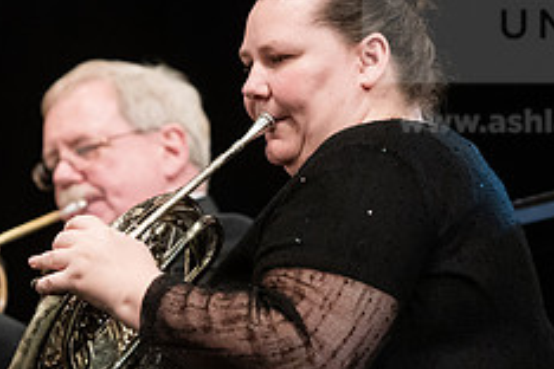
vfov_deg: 3.8
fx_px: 5540
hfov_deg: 5.7
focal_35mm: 360
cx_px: 291
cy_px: 171
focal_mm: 145
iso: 4000
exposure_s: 1/200
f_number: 3.2
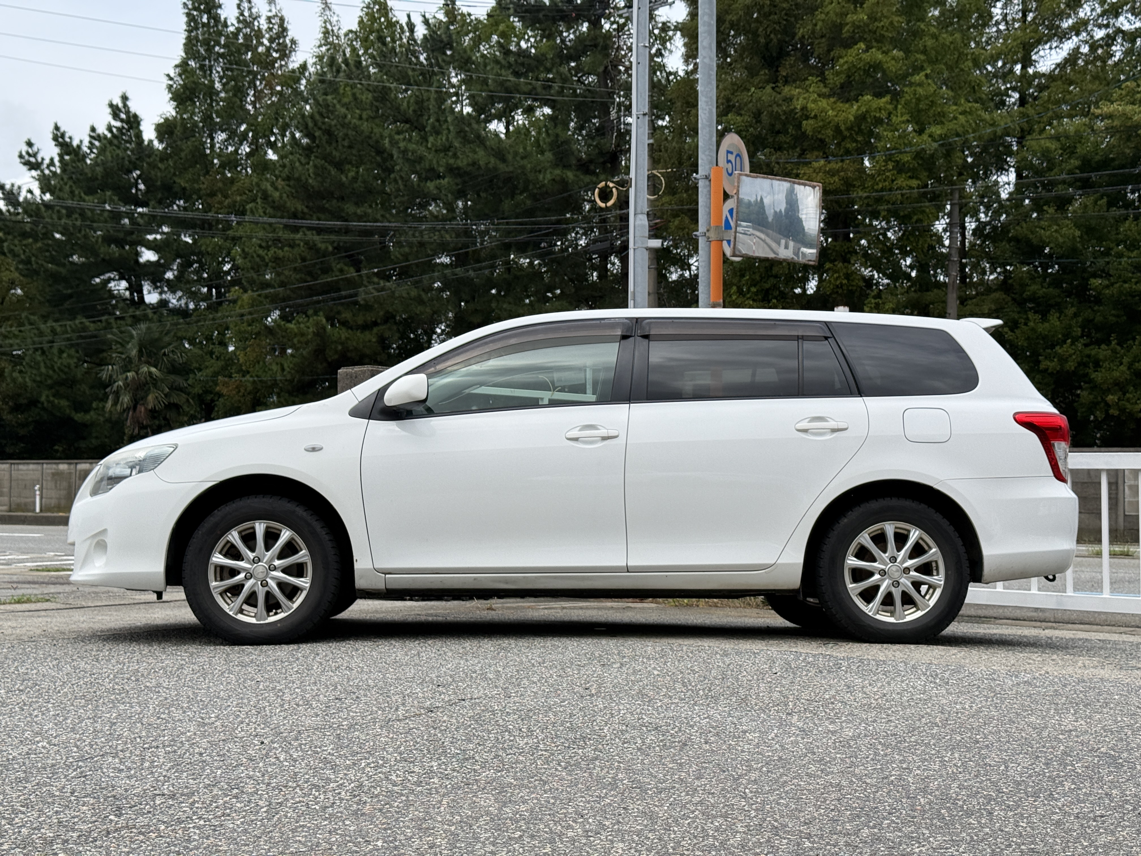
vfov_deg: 30.3
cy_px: 428
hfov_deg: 39.7
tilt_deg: +1.7
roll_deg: -0.3
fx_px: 1582
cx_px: 570
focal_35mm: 48
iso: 80
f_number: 1.78
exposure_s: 1/4878
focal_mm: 6.76
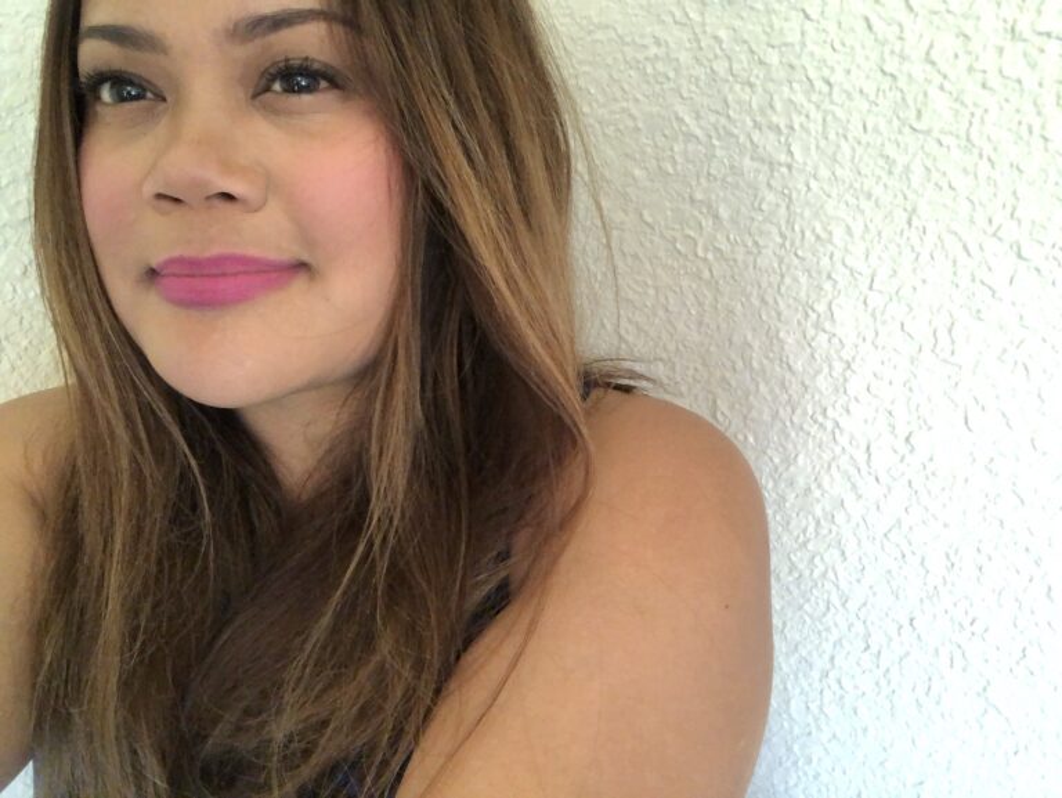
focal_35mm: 32
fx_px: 982
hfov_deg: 56.8
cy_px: 399
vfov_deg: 44.2
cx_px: 531
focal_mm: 2.87
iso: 320
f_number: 2.2
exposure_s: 1/60
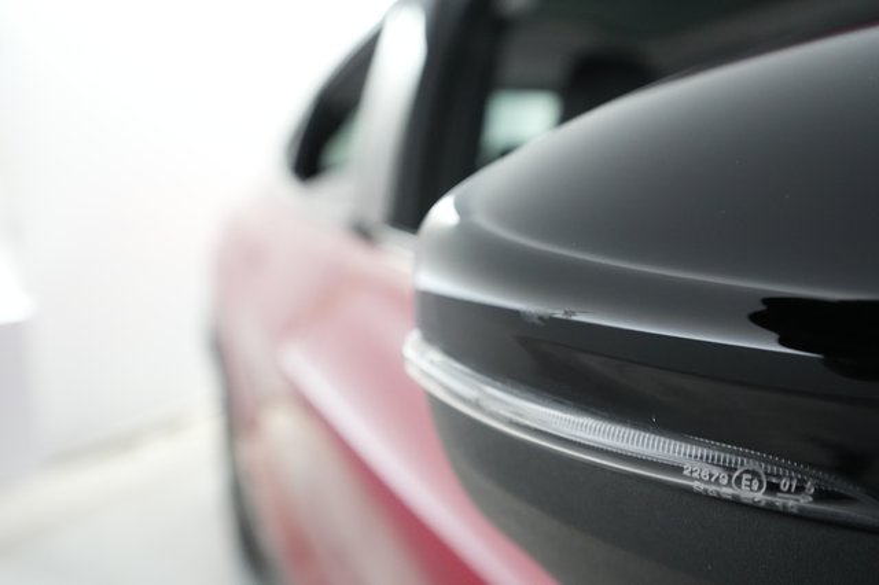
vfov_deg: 46.4
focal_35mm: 28
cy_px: 292
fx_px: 683
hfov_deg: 65.5
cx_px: 440
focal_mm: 28
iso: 6400
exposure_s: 1/125
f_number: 5
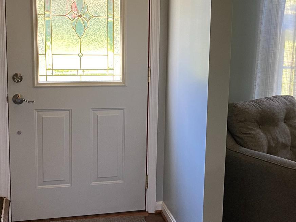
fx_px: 522
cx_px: 233
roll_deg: -2.6
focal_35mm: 61
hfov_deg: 30.9
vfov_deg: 24.0
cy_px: 113
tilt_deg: -10.8
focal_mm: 4.25
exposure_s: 1/60
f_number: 1.8
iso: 125
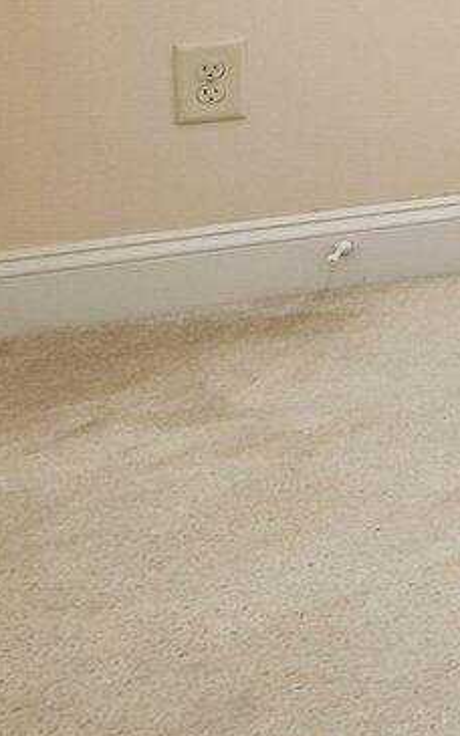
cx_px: 1735
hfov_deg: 8.8
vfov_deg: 22.1
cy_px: -318
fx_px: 1605
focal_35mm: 80
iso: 100
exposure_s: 1/15
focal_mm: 14
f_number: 8
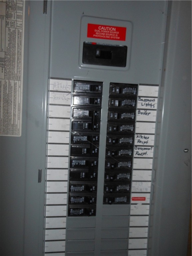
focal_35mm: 25
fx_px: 185
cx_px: 96
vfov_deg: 69.4
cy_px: 128
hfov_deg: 54.9
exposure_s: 1/25
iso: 200
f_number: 10.2
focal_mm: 4.5
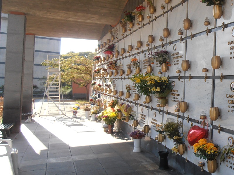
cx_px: 117
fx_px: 162
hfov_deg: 71.6
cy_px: 88
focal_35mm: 24
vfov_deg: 56.8
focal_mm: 4.2
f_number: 3
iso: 80
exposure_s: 1/250
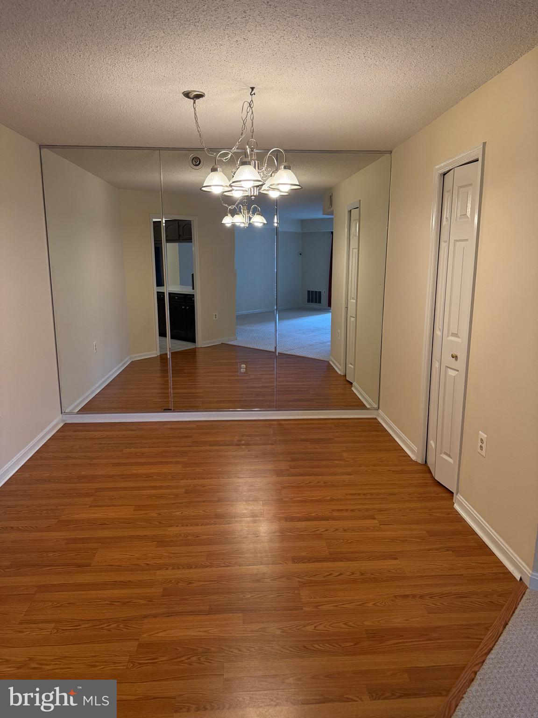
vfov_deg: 71.6
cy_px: 359
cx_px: 269
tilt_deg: -11.5
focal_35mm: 24
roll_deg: +0.0
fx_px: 497
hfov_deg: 56.8
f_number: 1.78
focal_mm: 6.76
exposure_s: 1/120
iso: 320
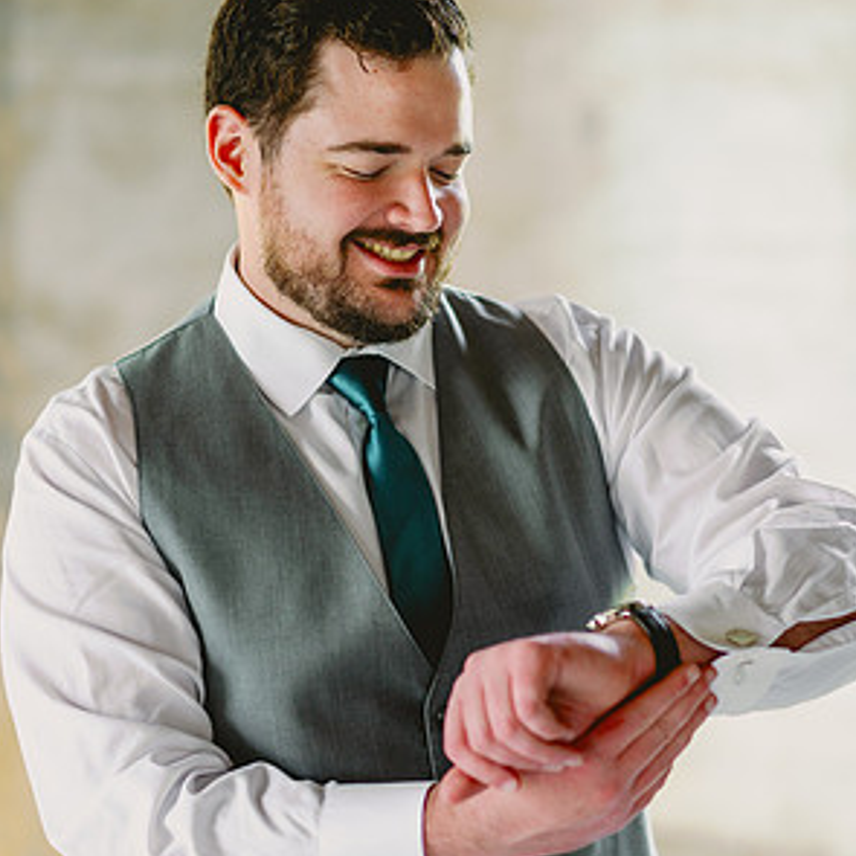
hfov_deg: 15.8
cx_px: 431
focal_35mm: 110
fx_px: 3077
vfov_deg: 15.8
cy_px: 424
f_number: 2.2
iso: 400
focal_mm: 85
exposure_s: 1/320
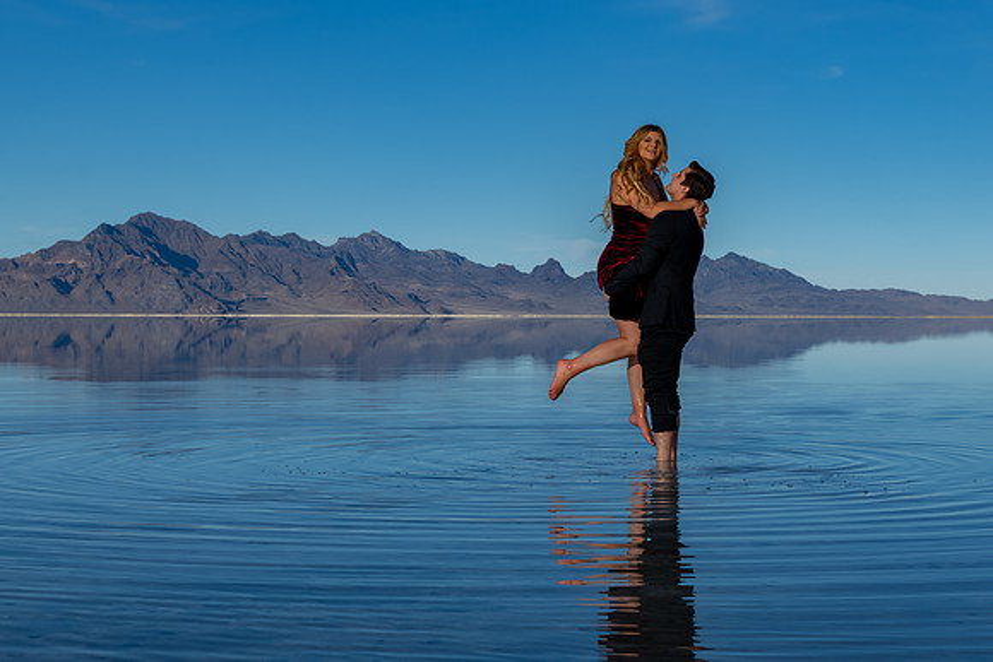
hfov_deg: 28.6
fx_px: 1950
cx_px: 533
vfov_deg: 19.3
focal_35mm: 71
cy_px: 260
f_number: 9
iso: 200
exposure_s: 1/500
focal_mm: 58
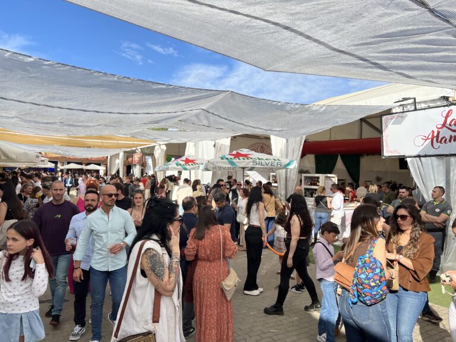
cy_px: 171
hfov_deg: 67.3
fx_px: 343
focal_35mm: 26
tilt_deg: +2.0
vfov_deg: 53.1
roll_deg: -2.6
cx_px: 228
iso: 50
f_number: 1.5
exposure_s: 1/3077
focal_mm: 5.7
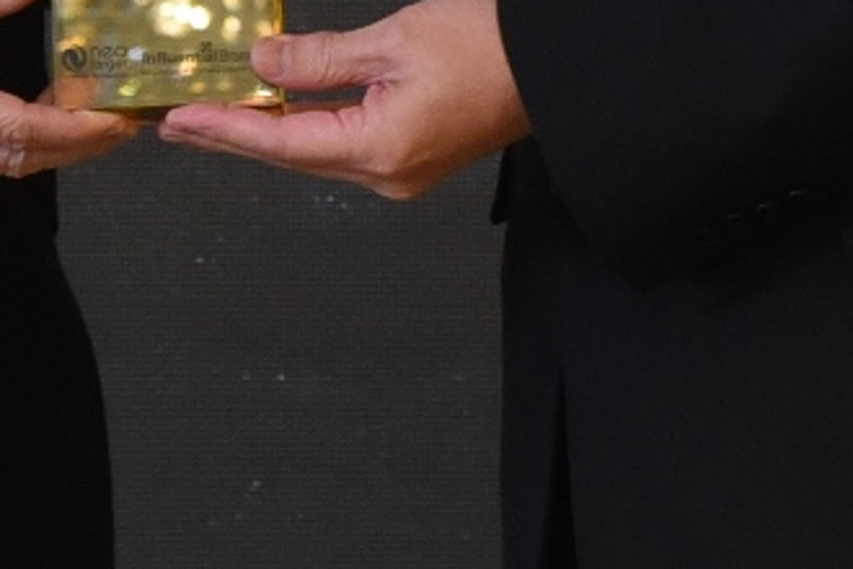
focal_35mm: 513
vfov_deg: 2.7
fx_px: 12154
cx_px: 688
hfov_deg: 4.0
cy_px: -665
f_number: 5.6
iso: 2500
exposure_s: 1/125
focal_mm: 75
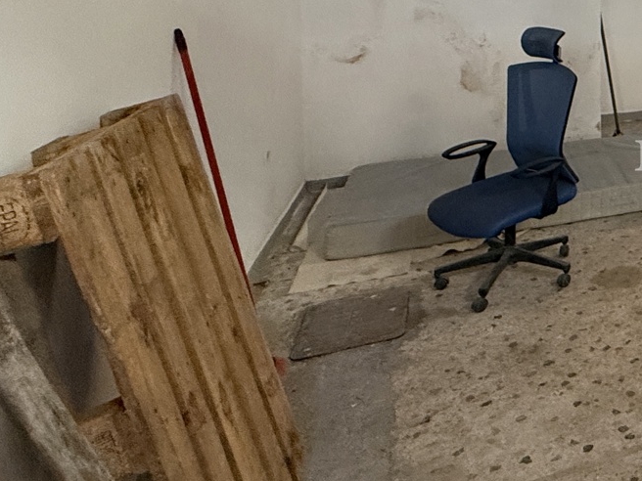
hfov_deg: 31.8
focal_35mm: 41
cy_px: -56
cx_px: 879
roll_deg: -0.3
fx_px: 760
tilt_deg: +0.6
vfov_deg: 31.0
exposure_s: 1/61
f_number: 2.2
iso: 320
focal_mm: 2.22
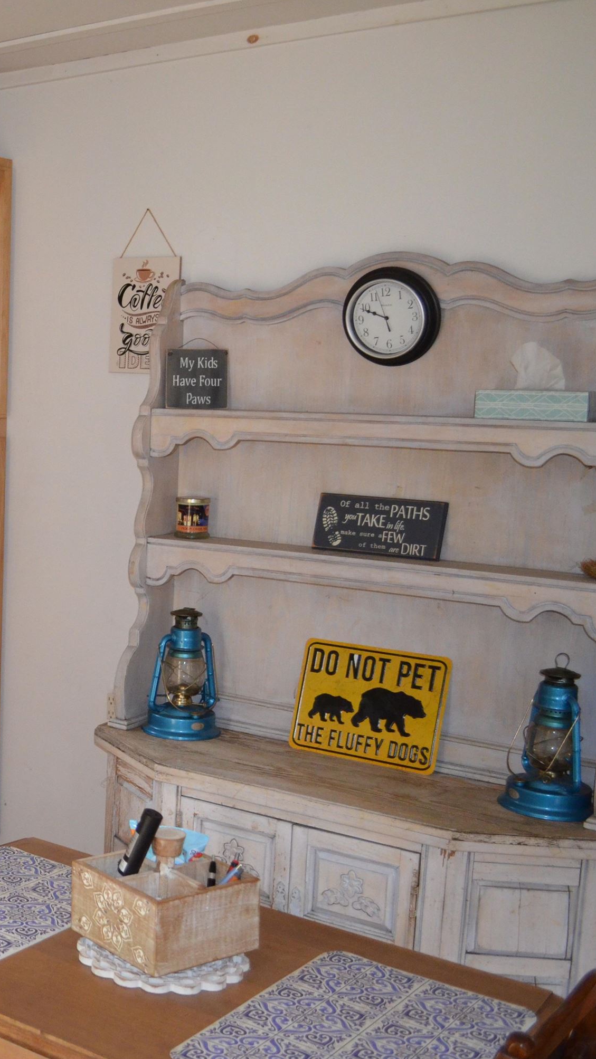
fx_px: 1349
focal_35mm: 48
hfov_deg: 22.3
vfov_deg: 42.9
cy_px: 535
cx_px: -184
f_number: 3.8
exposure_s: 1/60
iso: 1800
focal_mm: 20
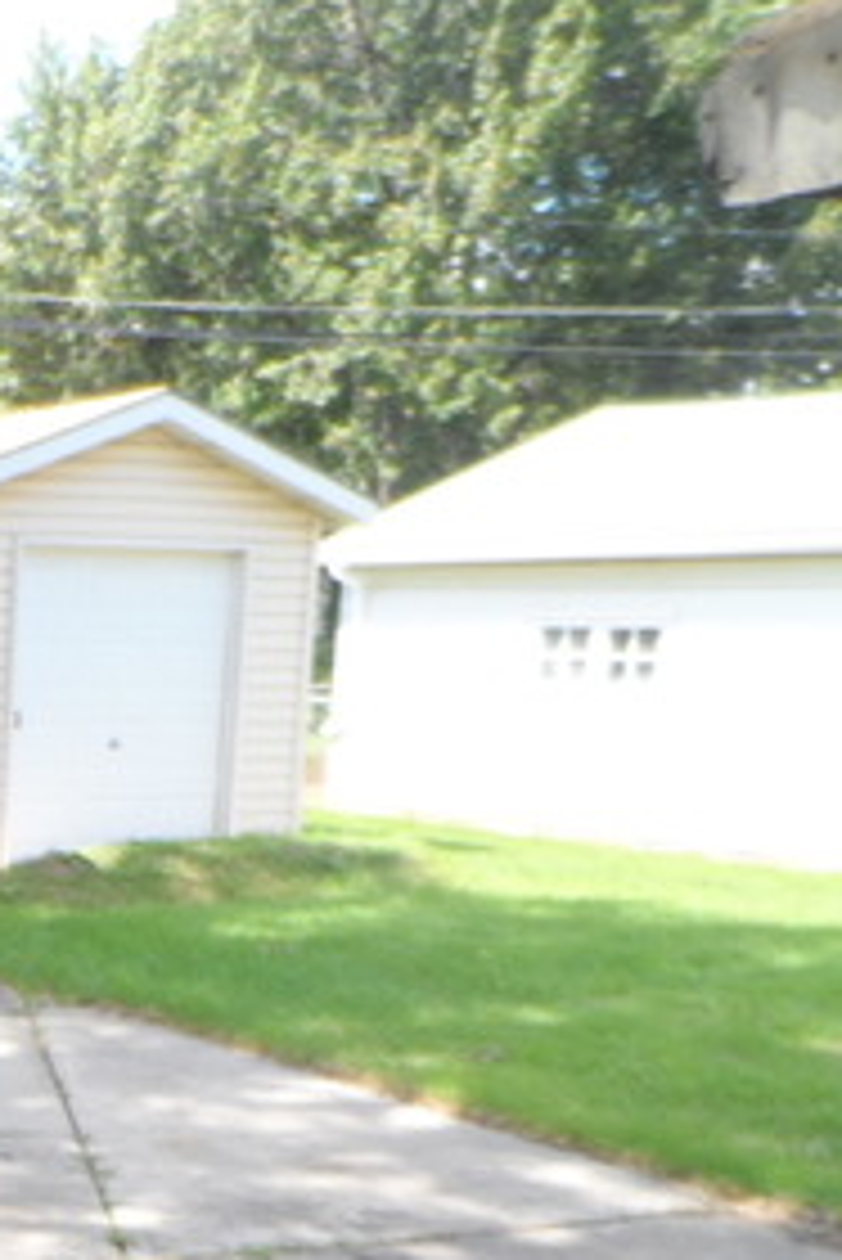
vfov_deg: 34.1
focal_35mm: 57
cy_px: 990
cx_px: -378
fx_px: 1997
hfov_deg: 20.7
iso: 80
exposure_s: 1/180
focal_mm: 4
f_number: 3.2
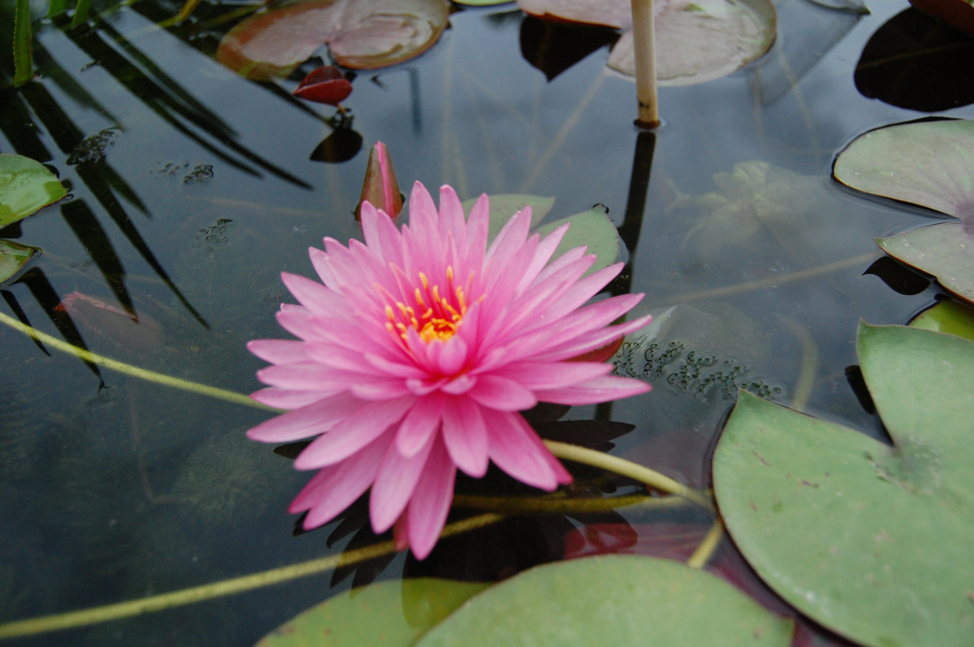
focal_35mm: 30
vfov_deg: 43.5
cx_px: 487
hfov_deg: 62.0
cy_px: 324
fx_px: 811
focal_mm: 20
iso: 800
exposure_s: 1/500
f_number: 4
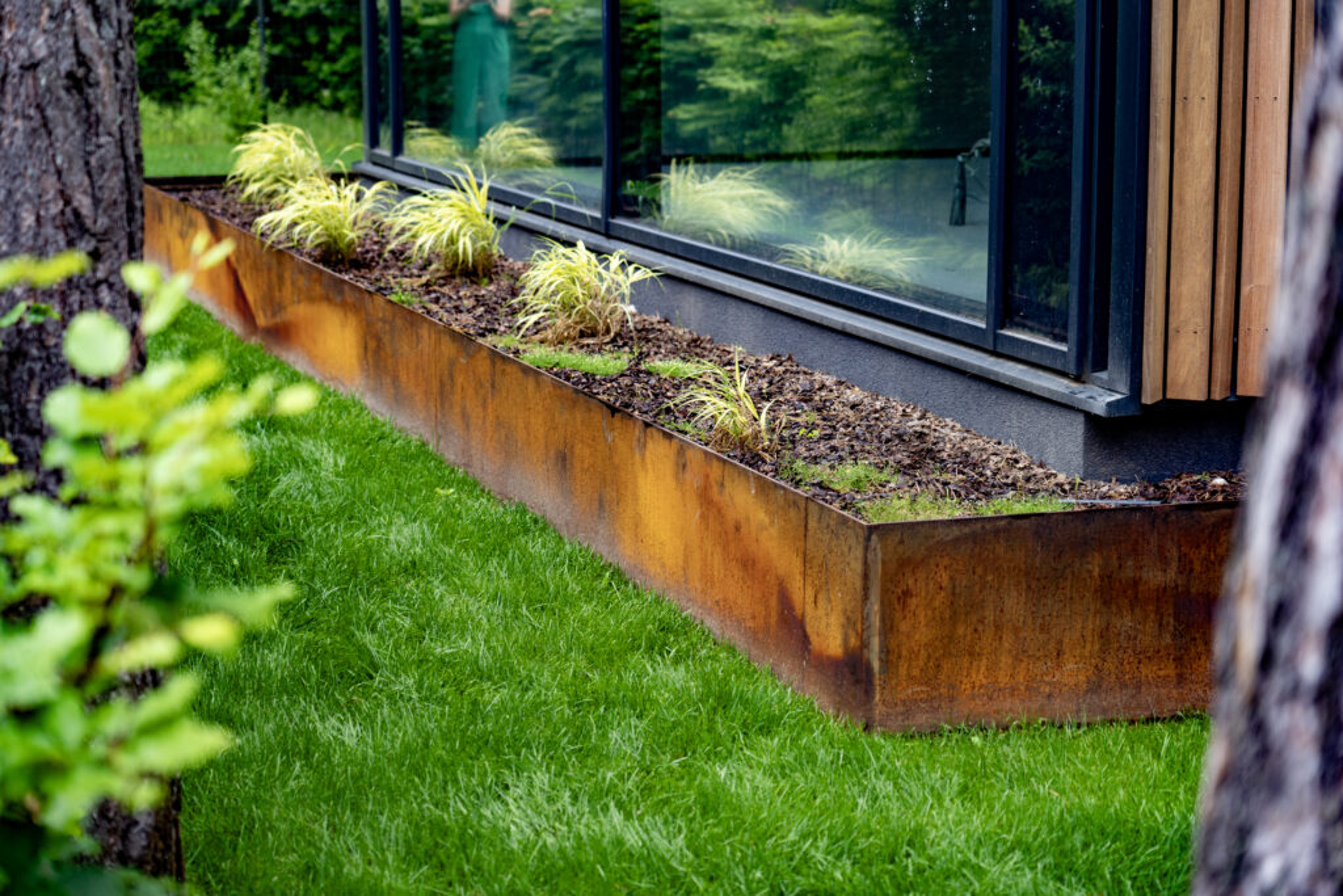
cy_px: 448
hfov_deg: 26.3
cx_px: 672
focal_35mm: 77
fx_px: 2873
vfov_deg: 17.7
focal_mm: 77
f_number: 4
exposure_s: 1/200
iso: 640
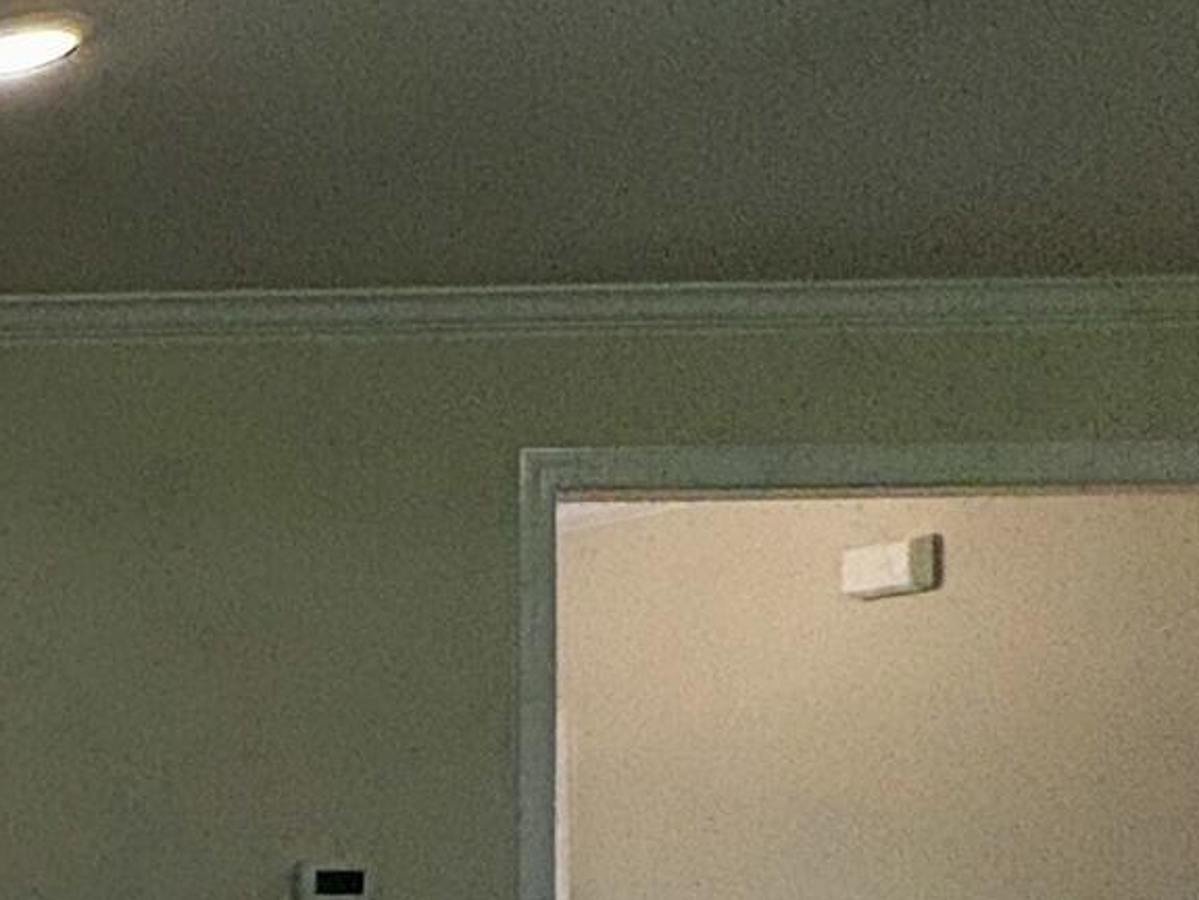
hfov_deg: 14.8
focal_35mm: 73
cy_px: 1023
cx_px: -1731
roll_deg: +1.1
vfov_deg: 19.2
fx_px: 2530
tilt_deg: +0.3
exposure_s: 1/120
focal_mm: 2.22
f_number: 2.2
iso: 50
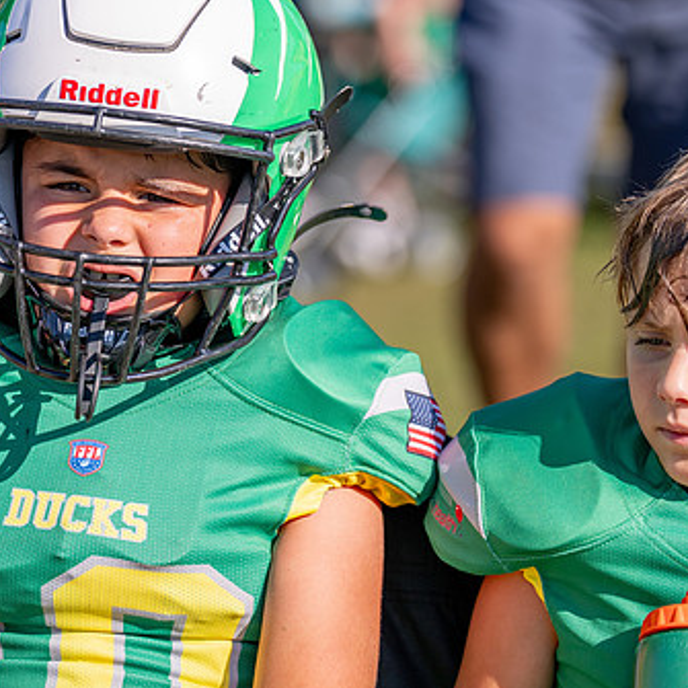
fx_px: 5532
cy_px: 250
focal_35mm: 246
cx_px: 162
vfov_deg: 7.1
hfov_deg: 7.1
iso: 250
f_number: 2.8
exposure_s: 1/4000
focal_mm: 144
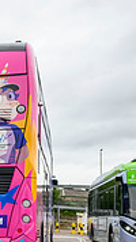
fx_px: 526
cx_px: -184
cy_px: 179
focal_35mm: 82
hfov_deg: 12.0
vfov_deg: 25.6
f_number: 4
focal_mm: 24
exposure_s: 1/1000
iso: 1250
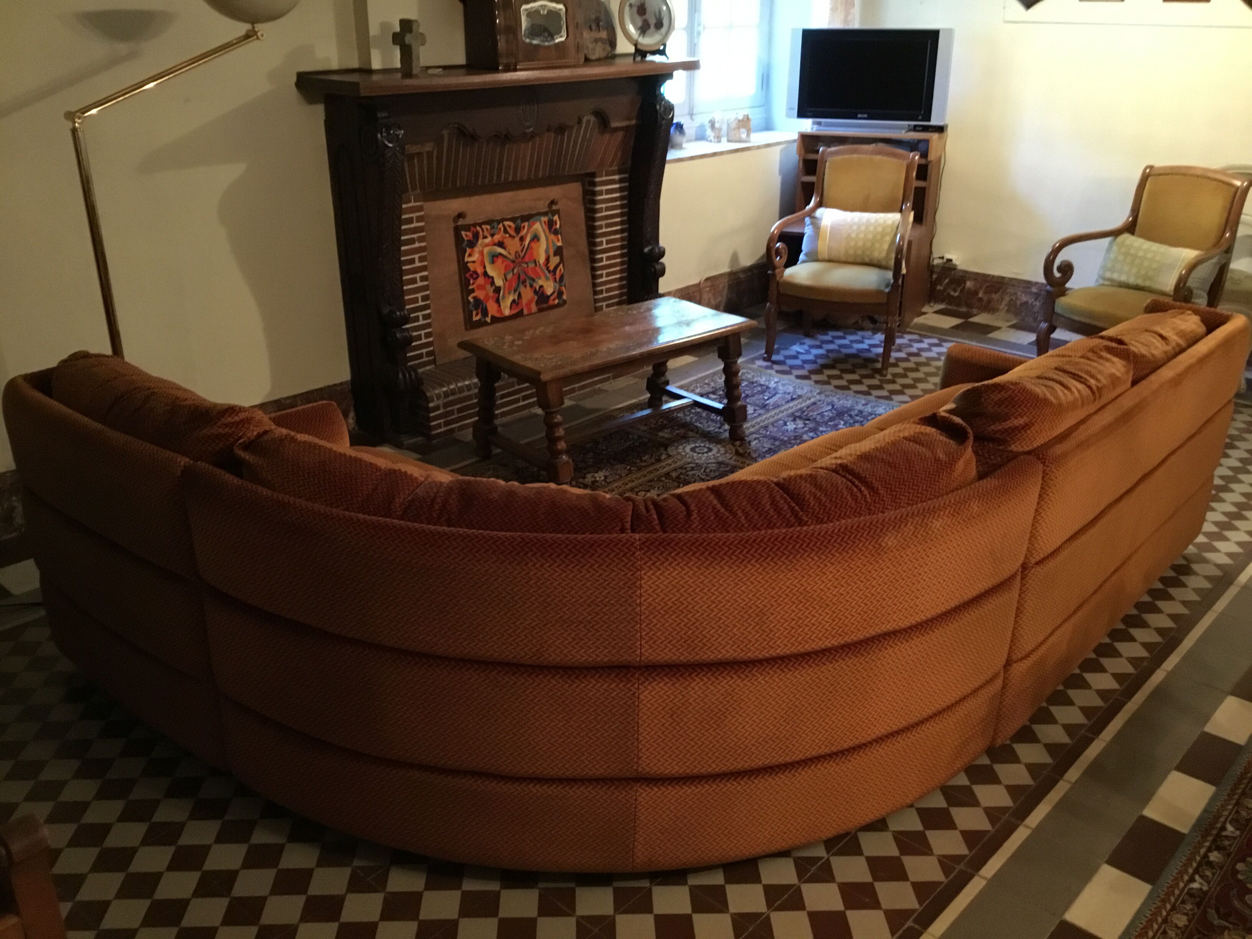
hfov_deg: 58.4
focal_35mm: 31
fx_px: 1121
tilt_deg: -23.3
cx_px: 626
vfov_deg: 45.4
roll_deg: -0.7
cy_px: 470
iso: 400
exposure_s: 1/17
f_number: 2.4
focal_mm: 3.3
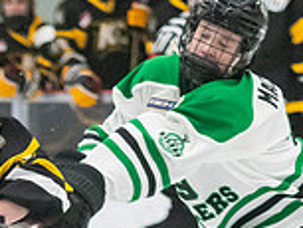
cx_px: -136
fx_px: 5931
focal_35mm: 677
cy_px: 291
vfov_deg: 2.2
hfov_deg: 2.9
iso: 4000
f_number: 2.8
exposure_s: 1/800
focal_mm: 98
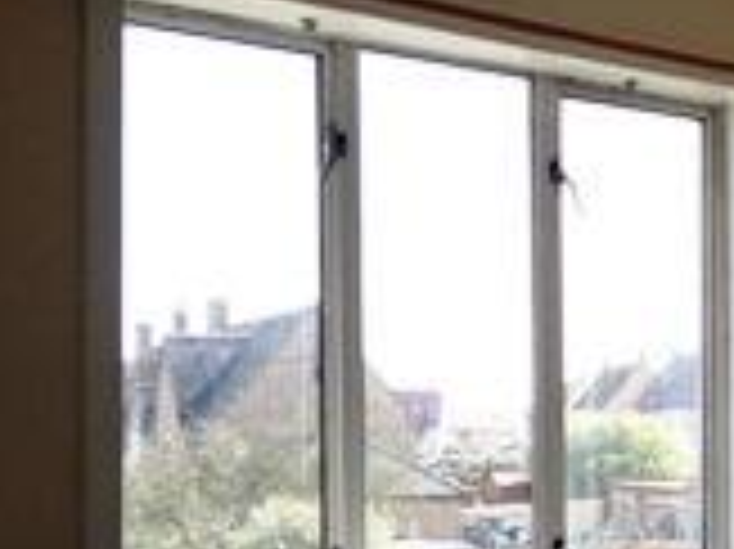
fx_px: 1822
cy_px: 477
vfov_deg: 16.9
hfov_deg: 21.5
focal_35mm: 86
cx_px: 820
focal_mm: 4.28
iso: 80
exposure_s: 1/317
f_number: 2.4
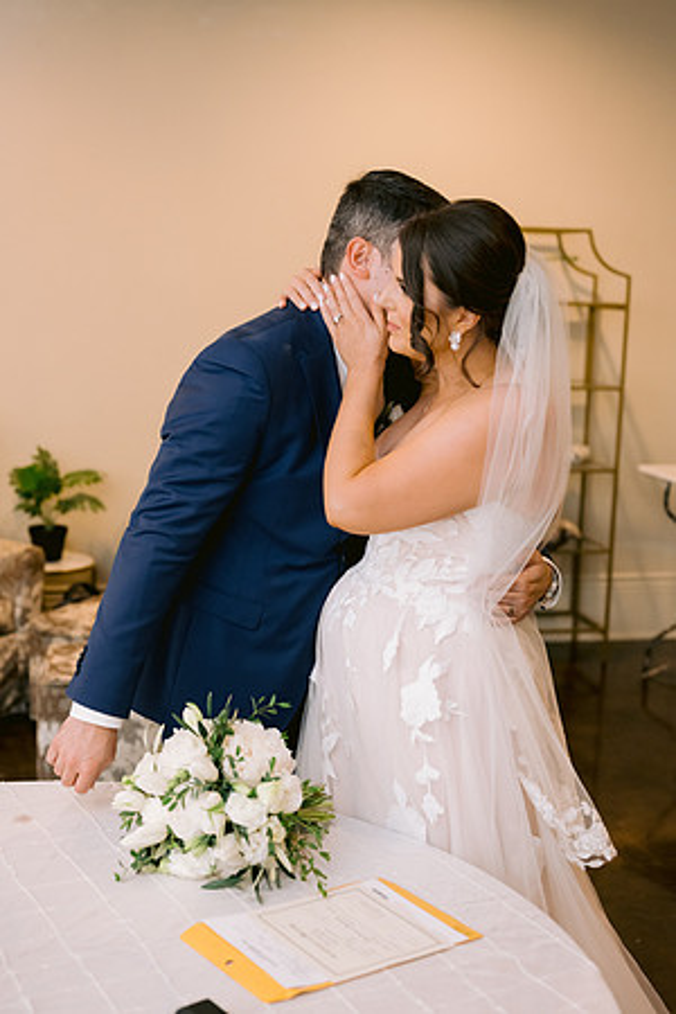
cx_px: 338
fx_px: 1408
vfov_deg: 39.6
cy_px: 507
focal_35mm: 50
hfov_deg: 27.0
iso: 1250
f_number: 2.8
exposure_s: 1/160
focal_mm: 50
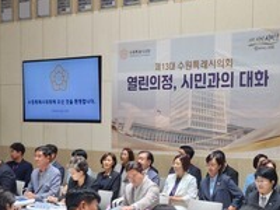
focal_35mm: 72
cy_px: 153
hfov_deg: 27.0
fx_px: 582
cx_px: 148
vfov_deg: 20.3
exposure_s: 1/120
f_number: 1.8
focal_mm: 5
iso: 80
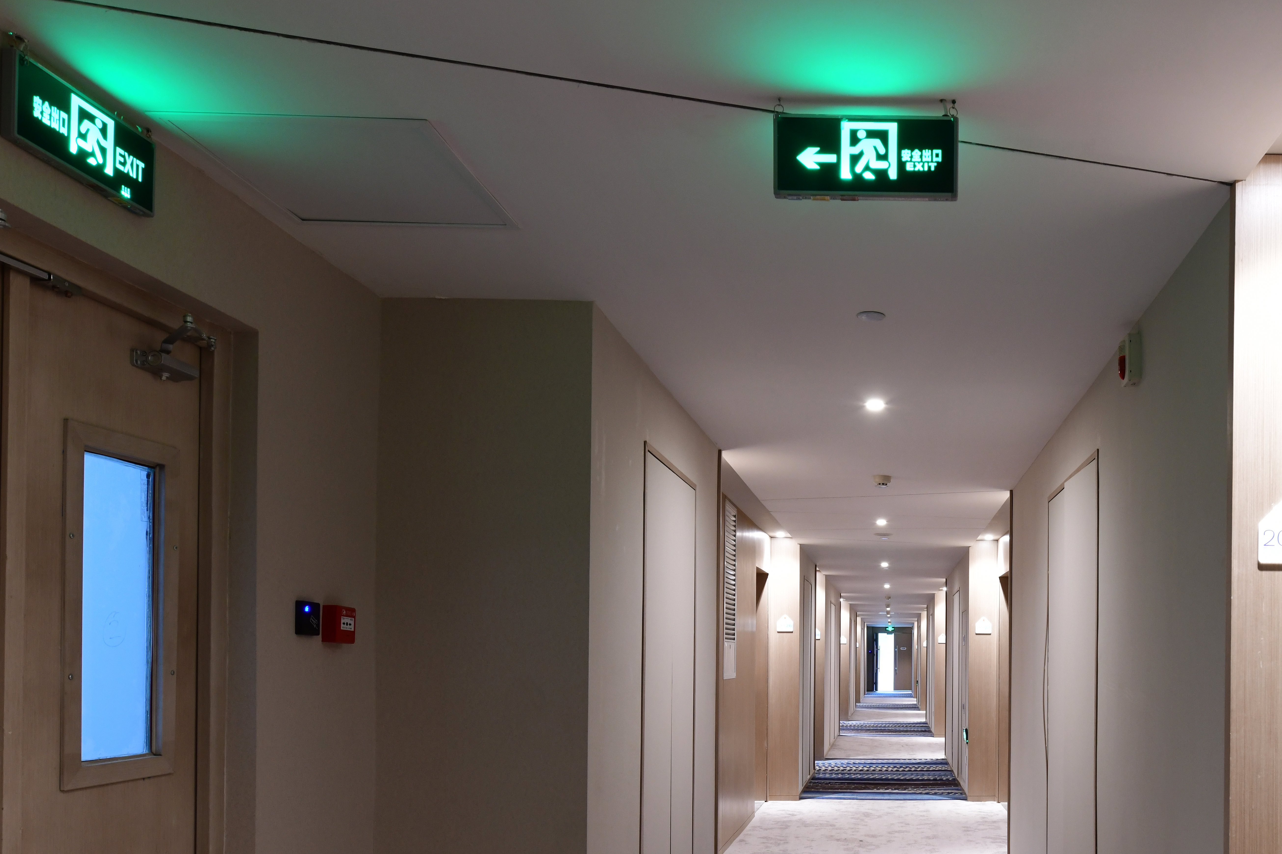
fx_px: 1068
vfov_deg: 42.0
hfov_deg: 59.2
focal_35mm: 30
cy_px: 662
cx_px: 934
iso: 800
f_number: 9
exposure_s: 1/2
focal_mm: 19
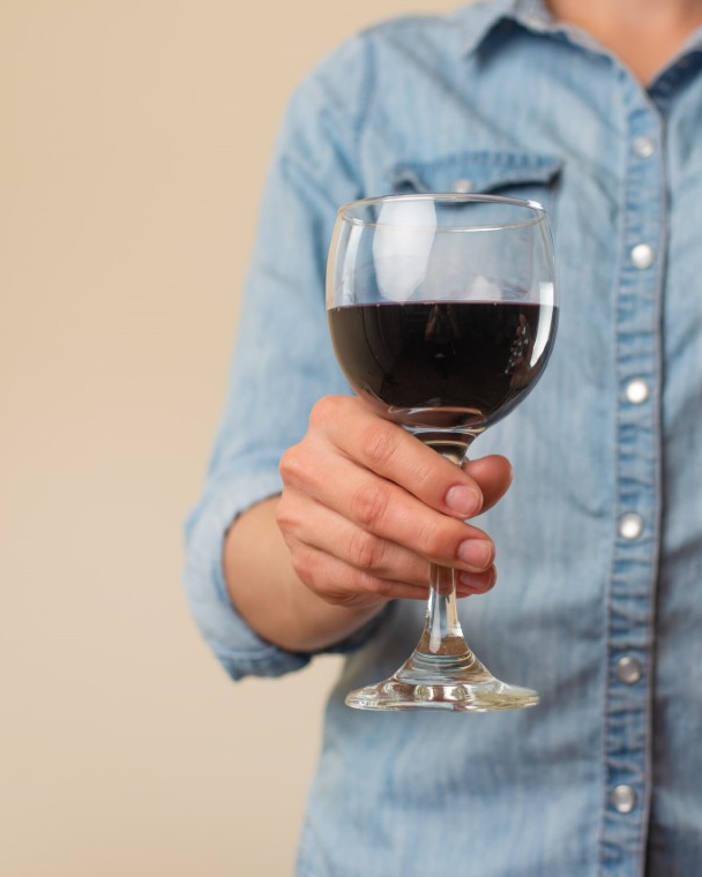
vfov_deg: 26.8
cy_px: 438
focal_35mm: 71
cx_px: 454
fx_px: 1844
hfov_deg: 21.5
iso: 50
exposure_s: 1/200
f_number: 4
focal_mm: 50
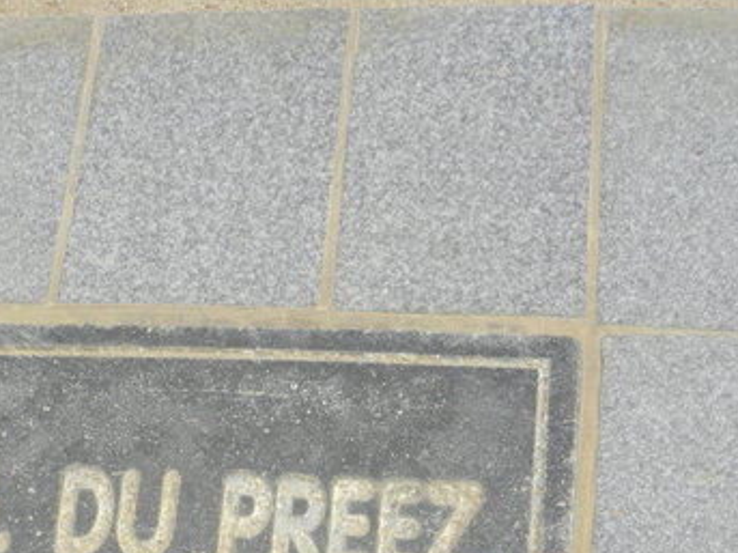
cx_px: 153
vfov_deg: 21.8
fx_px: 1343
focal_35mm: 63
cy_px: 639
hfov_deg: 30.0
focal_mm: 4.83
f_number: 5.6
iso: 200
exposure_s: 1/800
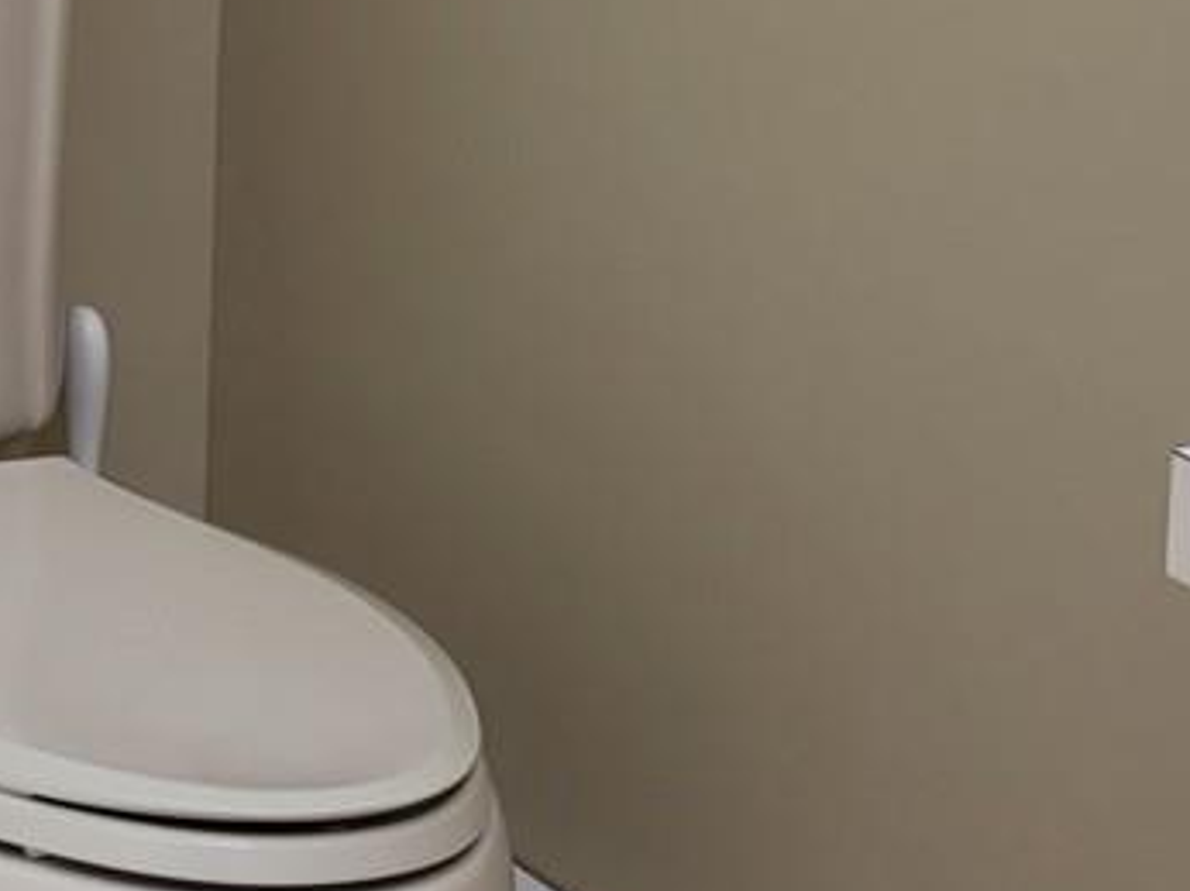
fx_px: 5290
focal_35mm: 154
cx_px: -1448
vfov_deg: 9.3
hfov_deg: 11.2
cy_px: -550
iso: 50
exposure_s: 1/120
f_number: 1.8
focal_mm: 5.4
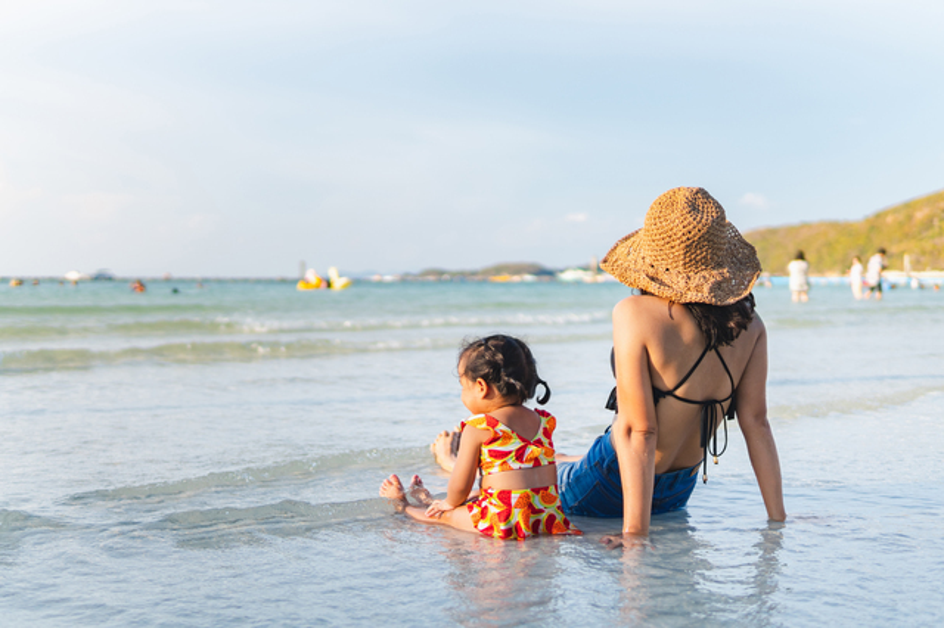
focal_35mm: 45
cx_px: 472
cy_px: 314
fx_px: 1179
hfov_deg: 43.6
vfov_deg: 29.8
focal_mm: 30
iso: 100
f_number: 1.4
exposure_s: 1/2500
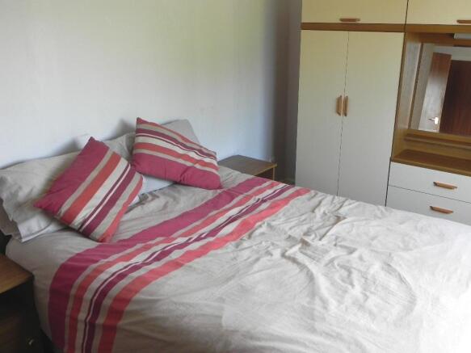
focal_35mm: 33
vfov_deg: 42.9
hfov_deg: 55.4
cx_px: 236
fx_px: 449
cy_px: 176
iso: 160
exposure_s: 1/58.6
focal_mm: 5.9
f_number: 3.2
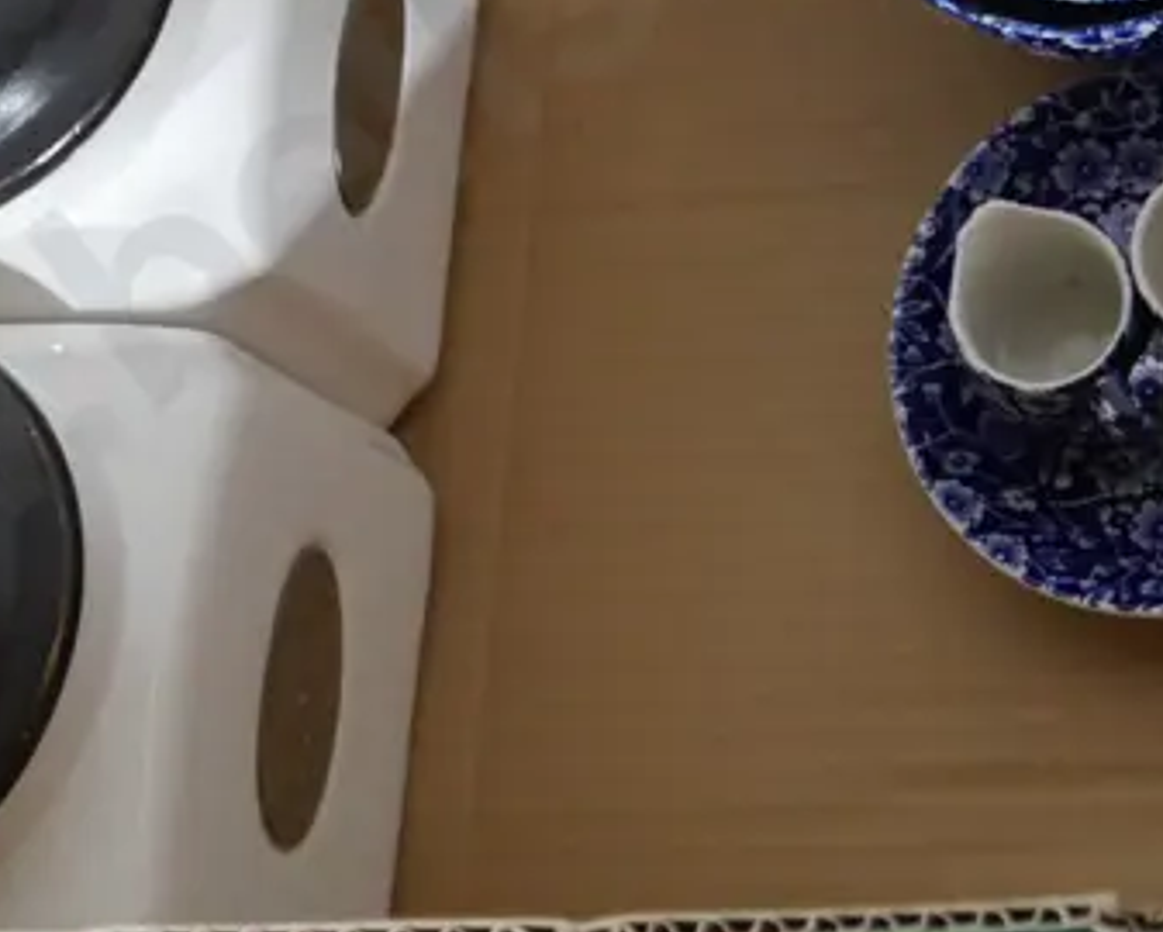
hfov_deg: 21.3
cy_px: -223
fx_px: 3065
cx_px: 866
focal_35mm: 89
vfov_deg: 16.5
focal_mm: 15
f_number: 3.6
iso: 2000
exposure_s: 1/60
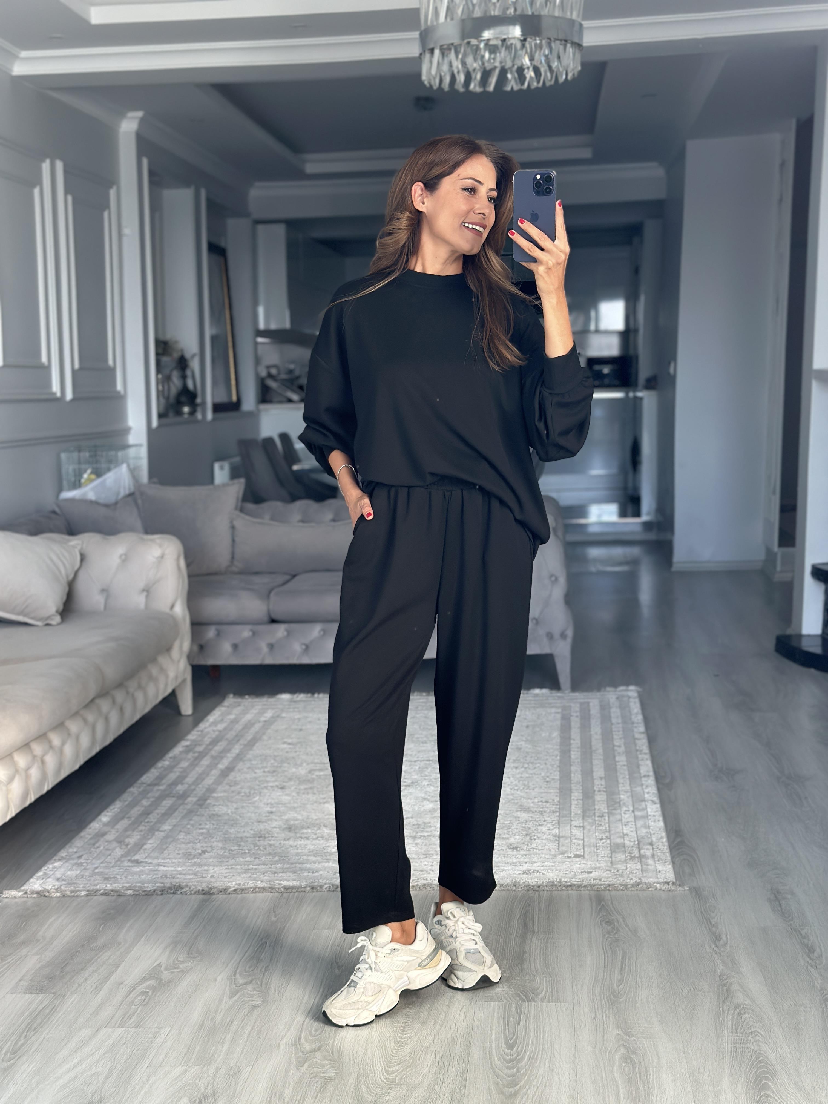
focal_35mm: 48
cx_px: 414
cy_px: 552
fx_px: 1531
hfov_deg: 30.3
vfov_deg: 39.7
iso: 125
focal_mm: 6.86
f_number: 1.78
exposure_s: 1/161
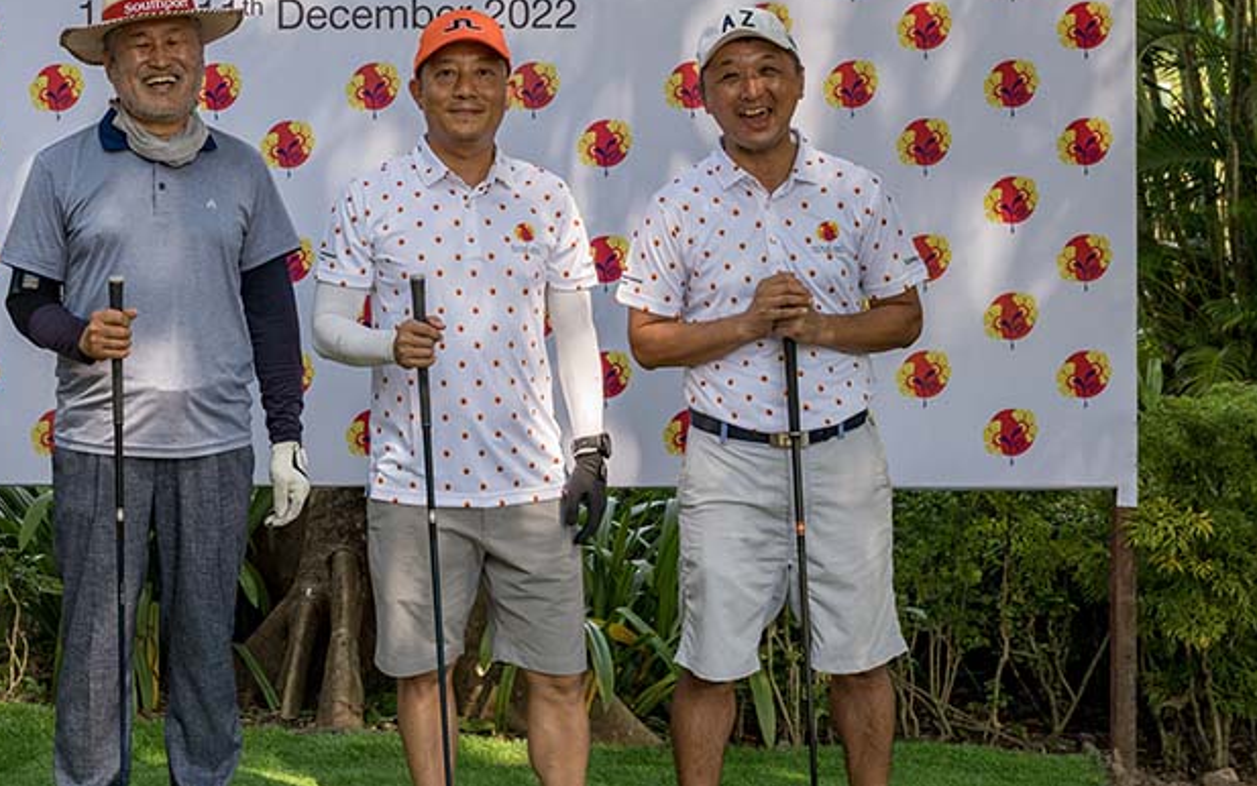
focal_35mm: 65
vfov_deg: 20.0
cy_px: 343
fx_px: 2227
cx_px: 332
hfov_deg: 31.0
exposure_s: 1/320
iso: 320
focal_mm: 41
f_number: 7.1
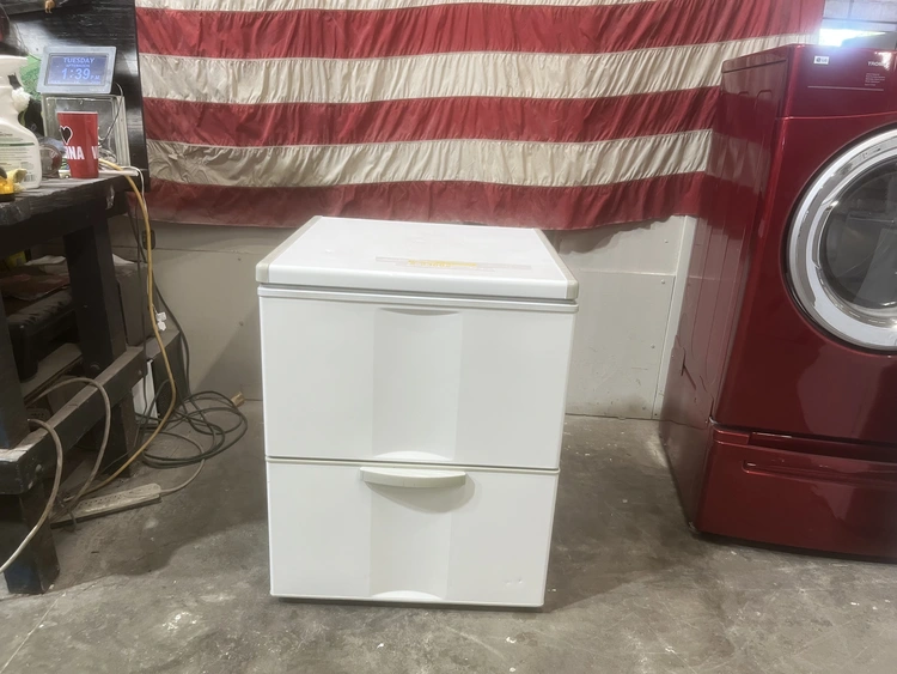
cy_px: 337
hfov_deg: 67.3
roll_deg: -2.3
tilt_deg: -19.1
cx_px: 448
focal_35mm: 26
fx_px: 674
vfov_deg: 53.1
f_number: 1.6
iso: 100
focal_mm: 5.1
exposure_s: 1/60
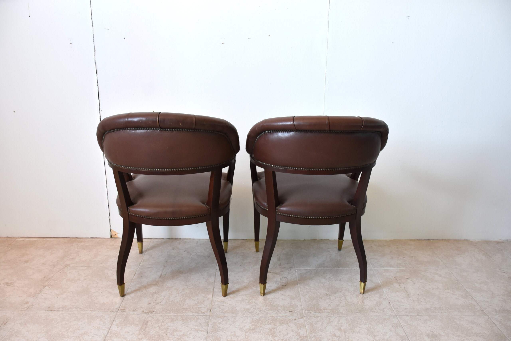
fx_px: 426
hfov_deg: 61.9
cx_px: 256
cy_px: 170
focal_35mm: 30
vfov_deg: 43.6
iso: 800
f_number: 4
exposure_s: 1/60
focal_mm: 20
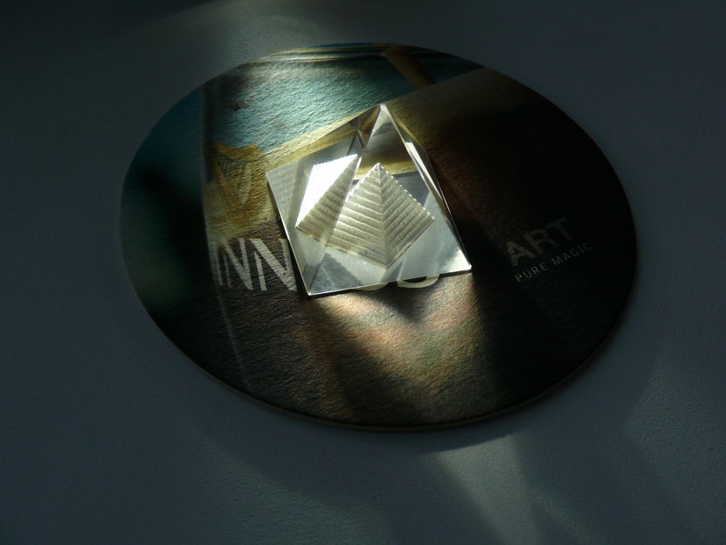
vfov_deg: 14.9
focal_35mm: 99
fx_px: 2076
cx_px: 371
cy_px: 262
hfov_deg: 19.8
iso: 100
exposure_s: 1/160
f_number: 4
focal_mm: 19.5
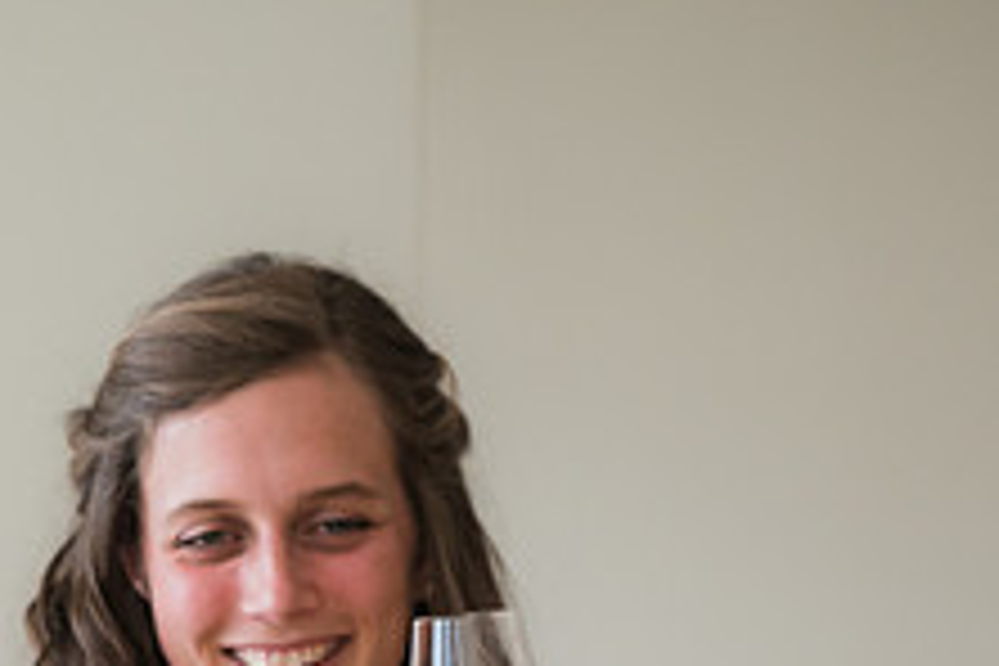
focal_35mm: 274
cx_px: 360
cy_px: 866
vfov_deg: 5.0
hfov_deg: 7.5
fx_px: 7603
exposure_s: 1/800
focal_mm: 70
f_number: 3.2
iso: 640
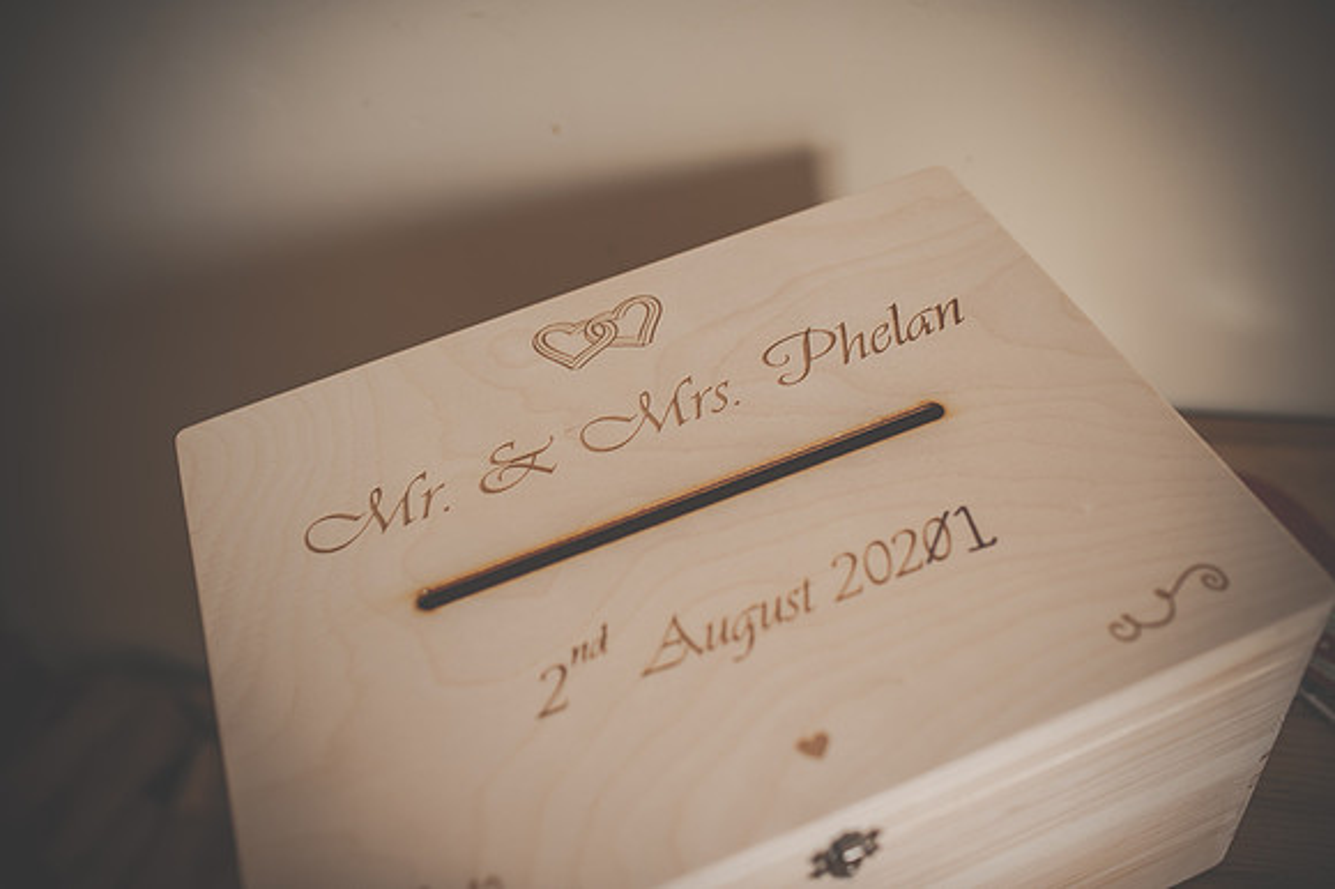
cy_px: 444
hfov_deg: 54.5
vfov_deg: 37.8
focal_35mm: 35
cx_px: 668
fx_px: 1297
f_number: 2.5
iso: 250
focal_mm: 35
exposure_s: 1/100
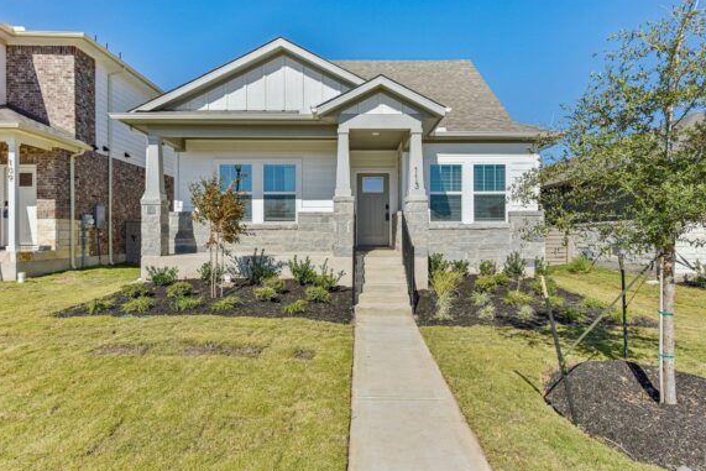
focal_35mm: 21
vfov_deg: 59.5
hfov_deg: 81.2
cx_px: 356
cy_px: 230
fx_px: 412
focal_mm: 20
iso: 400
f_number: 8
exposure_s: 1/2000
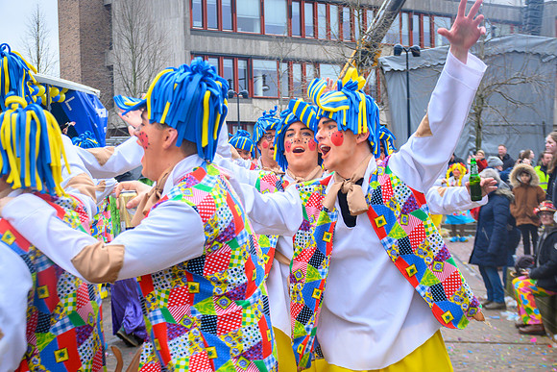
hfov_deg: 31.9
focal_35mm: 63
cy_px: 186
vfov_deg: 21.6
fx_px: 975
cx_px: 278
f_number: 5
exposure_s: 1/250
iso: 400
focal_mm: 42
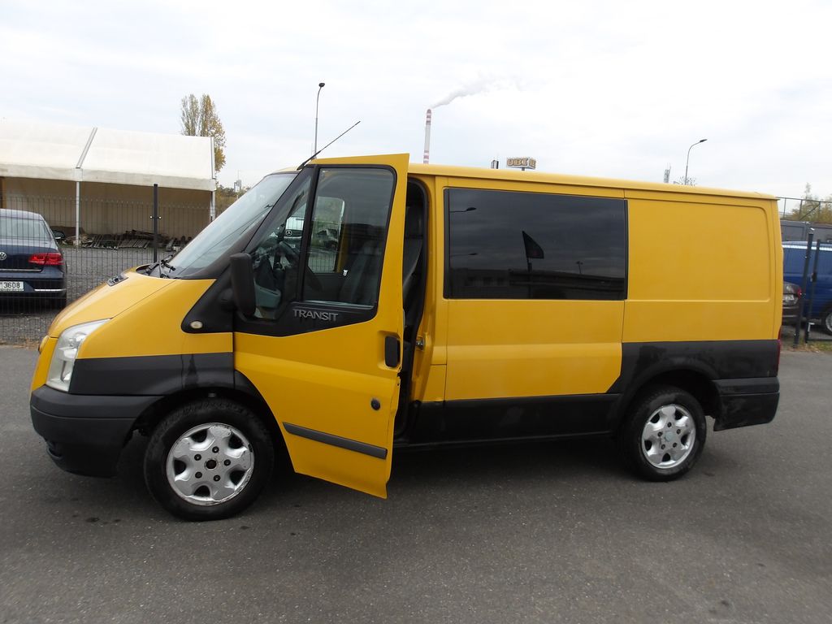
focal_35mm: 27
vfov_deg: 51.4
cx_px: 416
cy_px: 312
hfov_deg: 65.3
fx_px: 649
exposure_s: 1/497
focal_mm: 4.9
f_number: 3
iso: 100
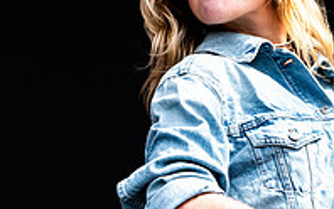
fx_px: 4946
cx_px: 269
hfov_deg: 3.9
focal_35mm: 543
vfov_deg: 2.4
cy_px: -23
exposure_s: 1/2000
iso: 400
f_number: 4.5
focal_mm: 135
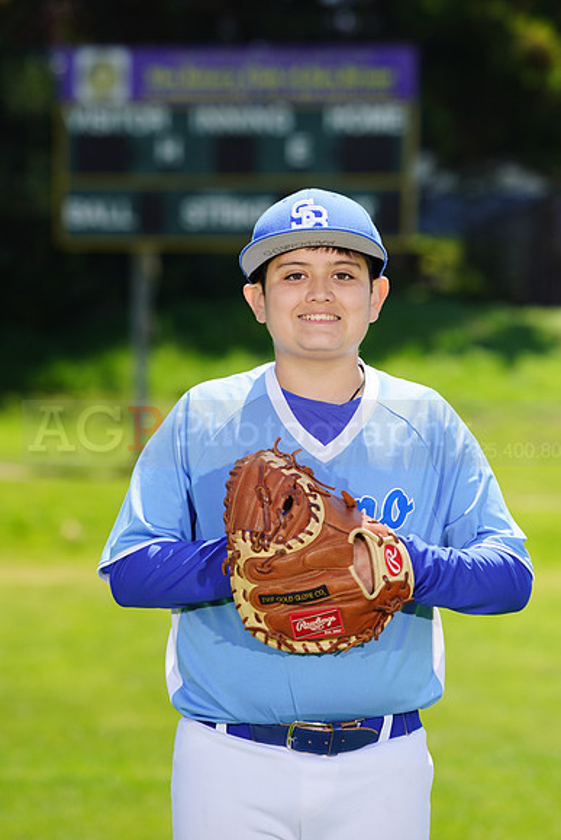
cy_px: 420
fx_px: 5770
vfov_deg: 8.3
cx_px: 280
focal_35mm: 247
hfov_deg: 5.6
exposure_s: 1/250
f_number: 8
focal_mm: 247
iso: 100
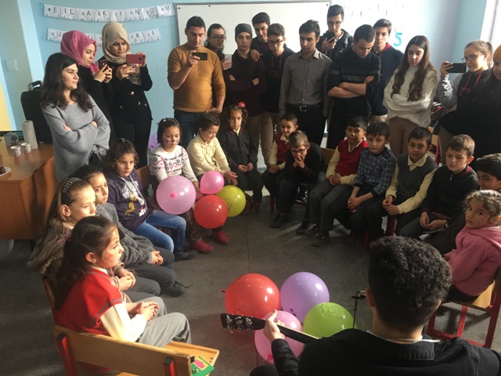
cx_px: 250
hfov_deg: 61.7
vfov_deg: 48.2
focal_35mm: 29
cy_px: 188
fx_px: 420
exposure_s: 1/17
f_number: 2.2
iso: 64
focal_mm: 4.15
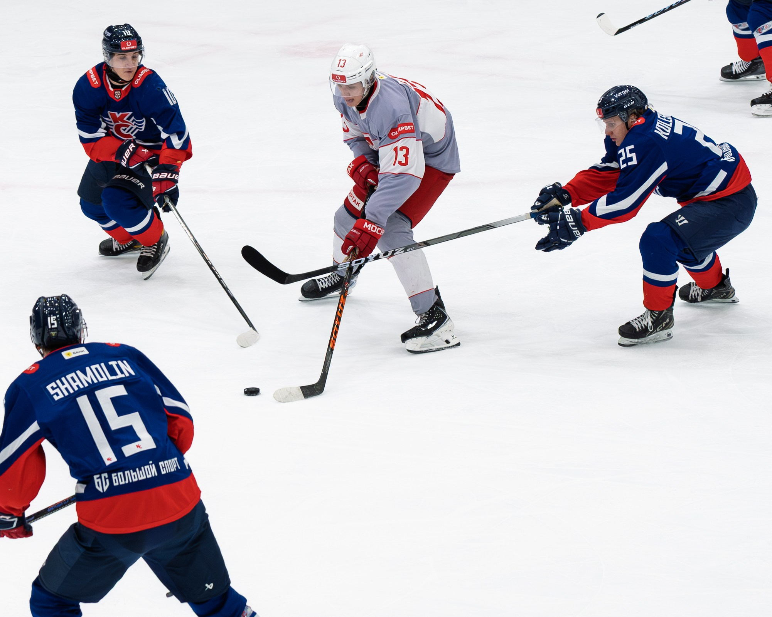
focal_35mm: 235
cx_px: 237
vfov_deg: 6.6
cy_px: 119
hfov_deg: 8.2
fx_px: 5377
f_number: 4
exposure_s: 1/1250
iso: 1250
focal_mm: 84
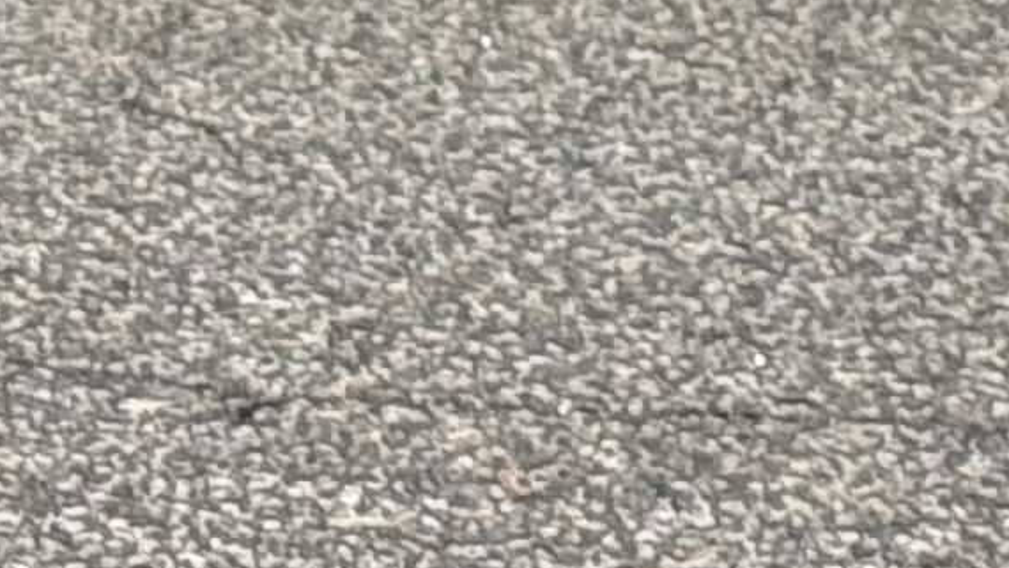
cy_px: -1373
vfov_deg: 3.2
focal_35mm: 370
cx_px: -1340
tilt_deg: +2.0
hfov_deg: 5.6
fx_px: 9902
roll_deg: -0.7
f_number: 1.78
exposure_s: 1/8772
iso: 64
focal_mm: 6.76
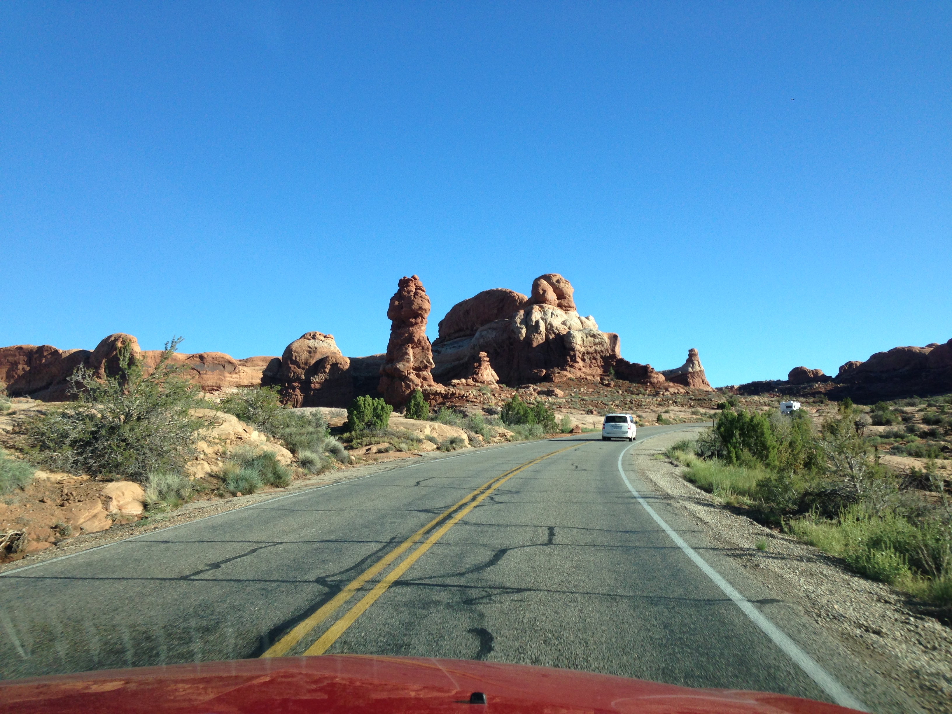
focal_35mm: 33
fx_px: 908
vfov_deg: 42.9
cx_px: 476
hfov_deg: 55.4
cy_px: 357
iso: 50
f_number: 2.4
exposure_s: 1/669
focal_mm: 4.13
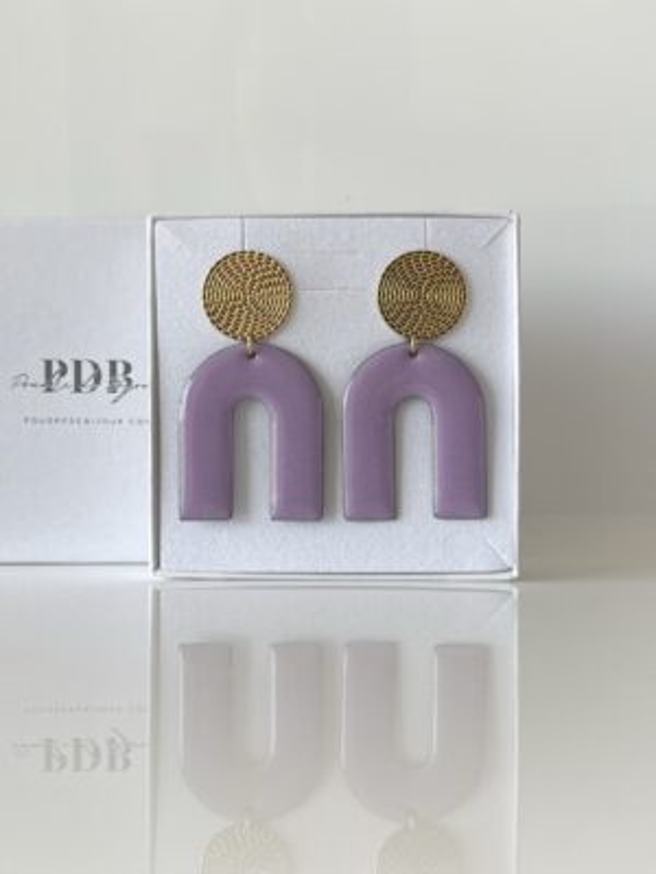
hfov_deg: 54.9
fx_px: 632
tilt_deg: -0.8
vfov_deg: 69.4
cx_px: 328
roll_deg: +0.2
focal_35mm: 25
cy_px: 437
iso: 32
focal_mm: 5.1
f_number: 1.6
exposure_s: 1/121
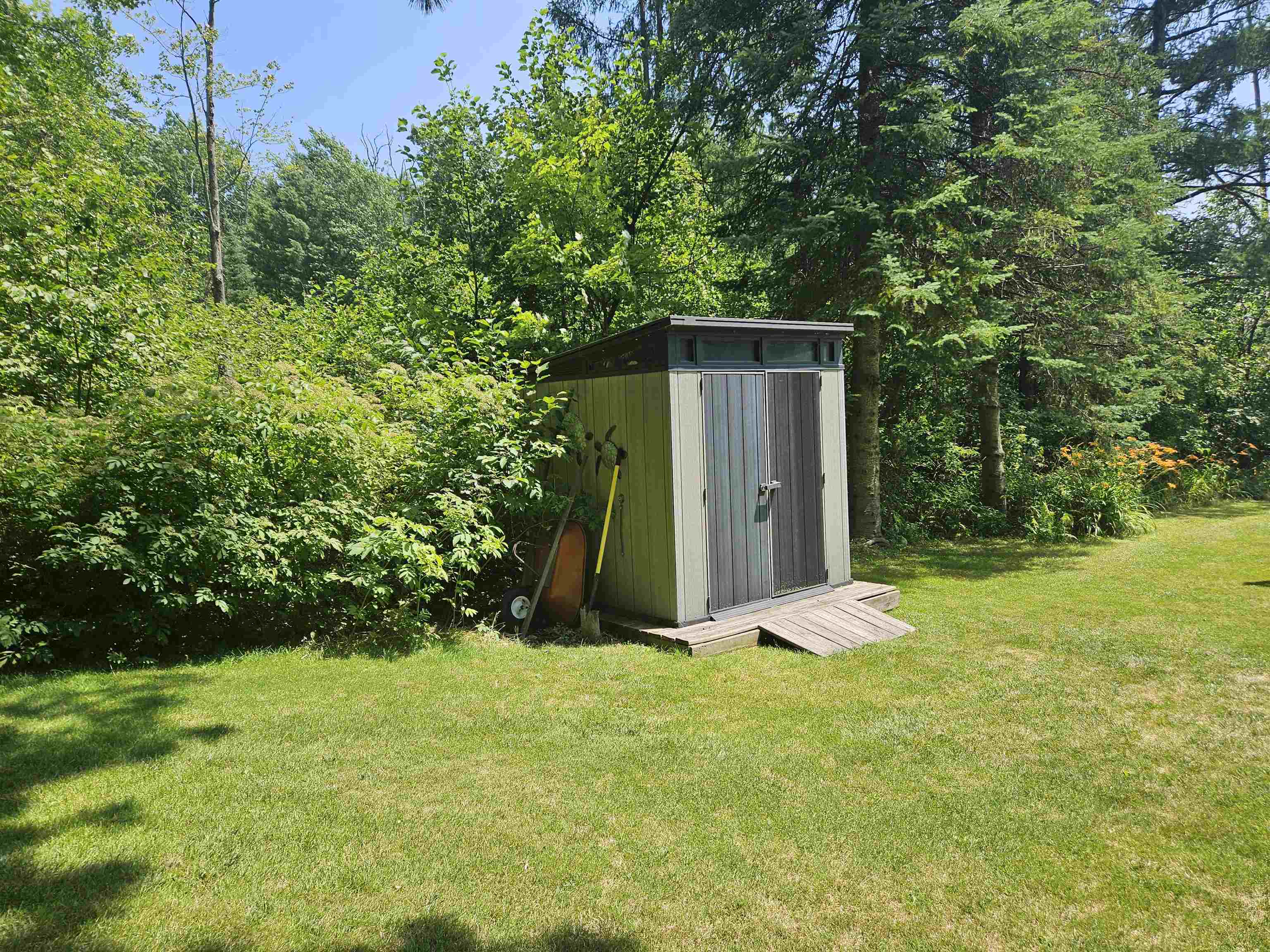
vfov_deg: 58.9
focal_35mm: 23
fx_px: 844
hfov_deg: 73.9
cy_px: 476
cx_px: 635
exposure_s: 1/952
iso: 25
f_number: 1.8
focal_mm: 5.4
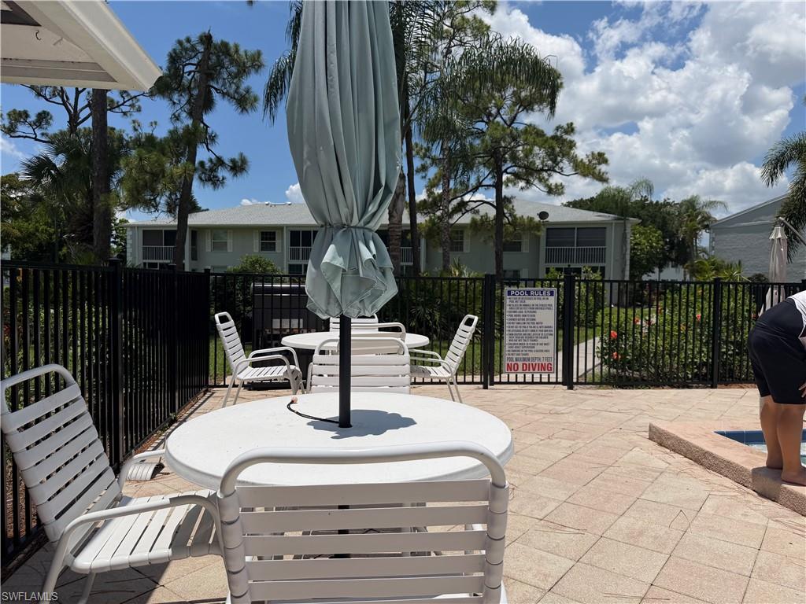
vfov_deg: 56.8
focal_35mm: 24
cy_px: 302
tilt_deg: -1.7
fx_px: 559
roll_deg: -1.9
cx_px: 403
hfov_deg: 71.6
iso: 100
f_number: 1.78
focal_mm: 6.76
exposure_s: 1/14286
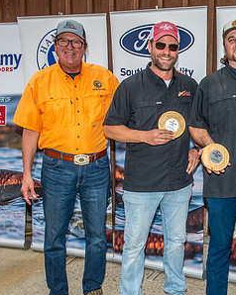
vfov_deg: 35.2
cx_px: 229
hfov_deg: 27.2
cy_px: 179
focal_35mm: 53
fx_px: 463
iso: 160
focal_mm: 29
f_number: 6.3
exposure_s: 1/200
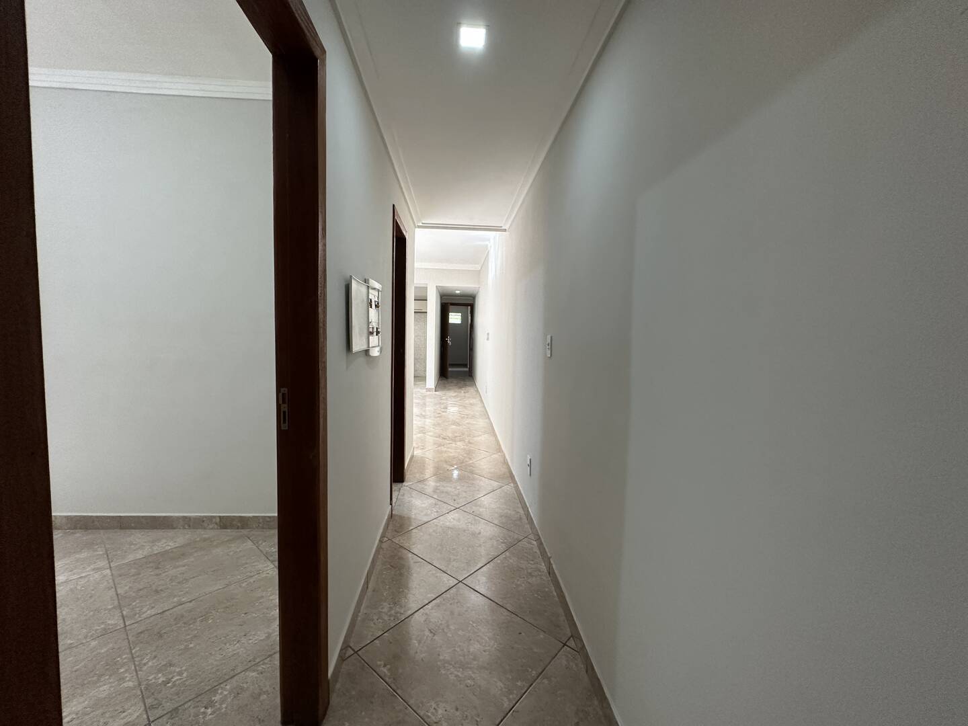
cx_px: 484
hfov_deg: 102.1
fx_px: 391
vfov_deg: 85.7
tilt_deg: -2.8
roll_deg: -1.0
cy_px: 363
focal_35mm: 14
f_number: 2.2
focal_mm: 2.22
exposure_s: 1/120
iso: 250
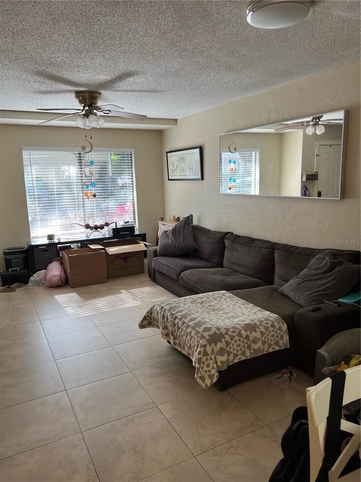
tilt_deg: -9.0
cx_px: 180
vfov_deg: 67.3
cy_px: 241
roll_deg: +2.4
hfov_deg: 53.1
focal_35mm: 26
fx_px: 362
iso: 64
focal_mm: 5.7
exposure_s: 1/120
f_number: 1.5
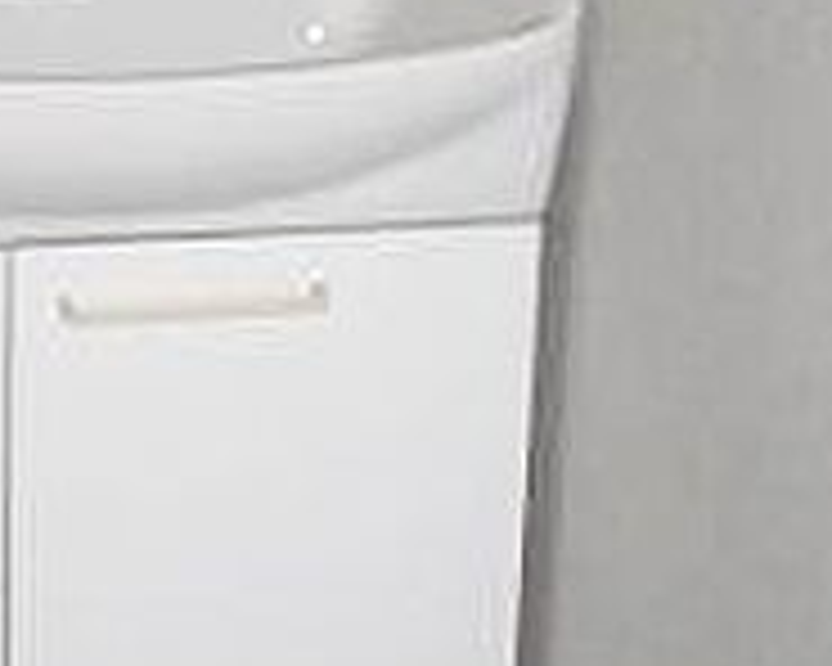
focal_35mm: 120
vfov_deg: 12.4
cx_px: 184
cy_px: -225
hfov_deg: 15.9
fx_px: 2955
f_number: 2.9
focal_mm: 5.8
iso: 50
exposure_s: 1/60
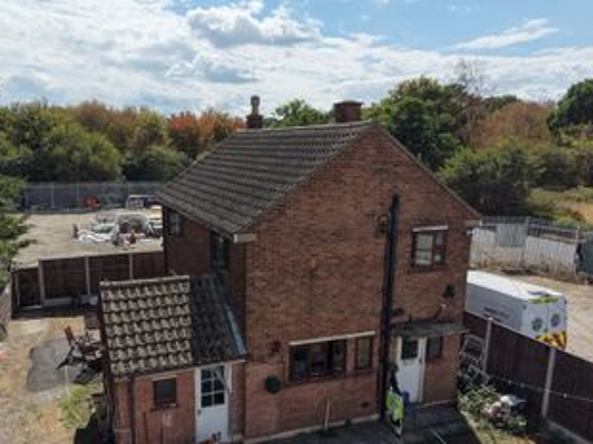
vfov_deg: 45.2
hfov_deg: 57.9
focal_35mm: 31
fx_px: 531
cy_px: 256
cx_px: 237
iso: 400
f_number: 1.8
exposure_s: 1/8000
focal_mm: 8.67
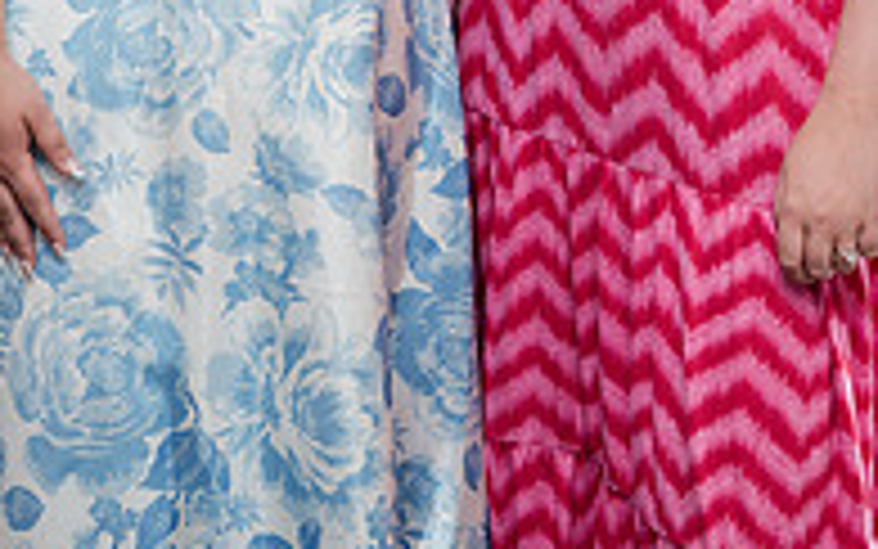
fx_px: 2872
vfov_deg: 10.4
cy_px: -387
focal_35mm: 120
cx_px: 441
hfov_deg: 17.4
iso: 2500
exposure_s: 1/250
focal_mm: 51
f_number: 4
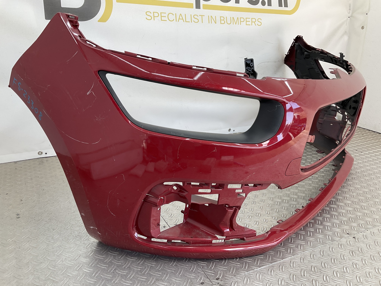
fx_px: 319
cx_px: 190
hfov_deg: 61.7
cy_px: 143
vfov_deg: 48.2
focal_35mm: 29
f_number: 1.8
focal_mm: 3
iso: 16
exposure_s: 1/113
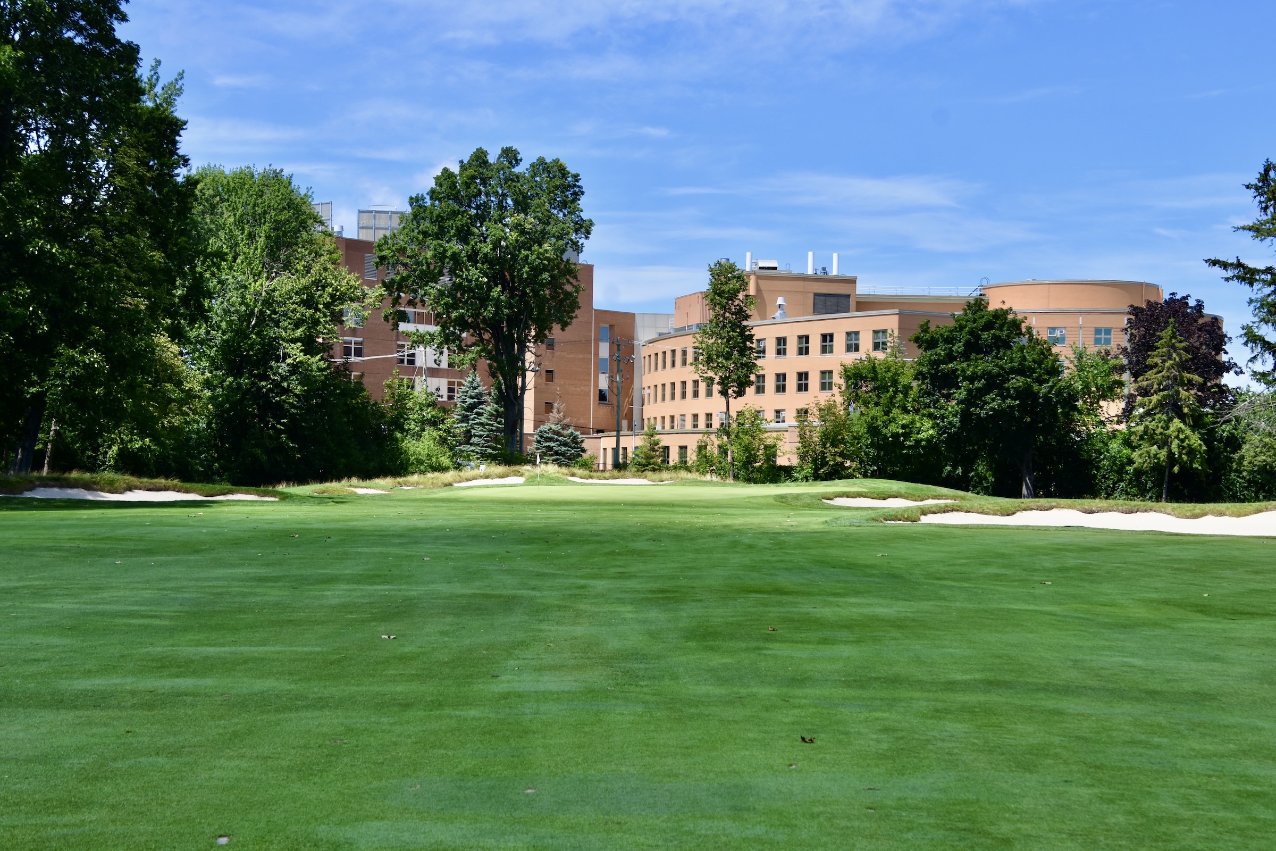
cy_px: 426
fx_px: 2339
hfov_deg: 30.5
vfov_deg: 20.6
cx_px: 638
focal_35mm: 66
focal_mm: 44
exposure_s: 1/500
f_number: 8
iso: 220
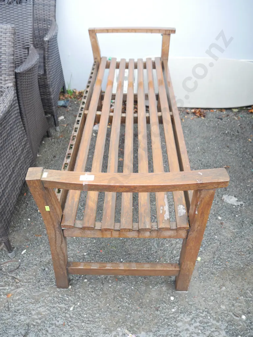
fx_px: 292
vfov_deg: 59.9
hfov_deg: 46.8
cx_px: 126
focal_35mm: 30
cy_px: 168
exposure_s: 1/60
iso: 400
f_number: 3.6
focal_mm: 15
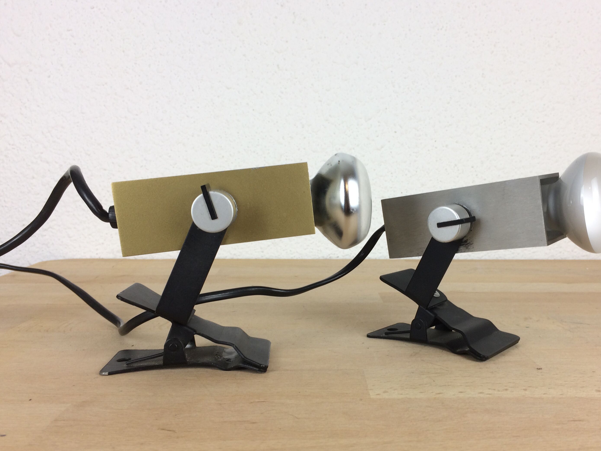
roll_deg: +0.1
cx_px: 349
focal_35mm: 34
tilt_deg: -7.1
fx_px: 590
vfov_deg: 41.7
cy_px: 249
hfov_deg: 53.7
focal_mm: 4.15
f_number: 2.2
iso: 32
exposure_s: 1/50
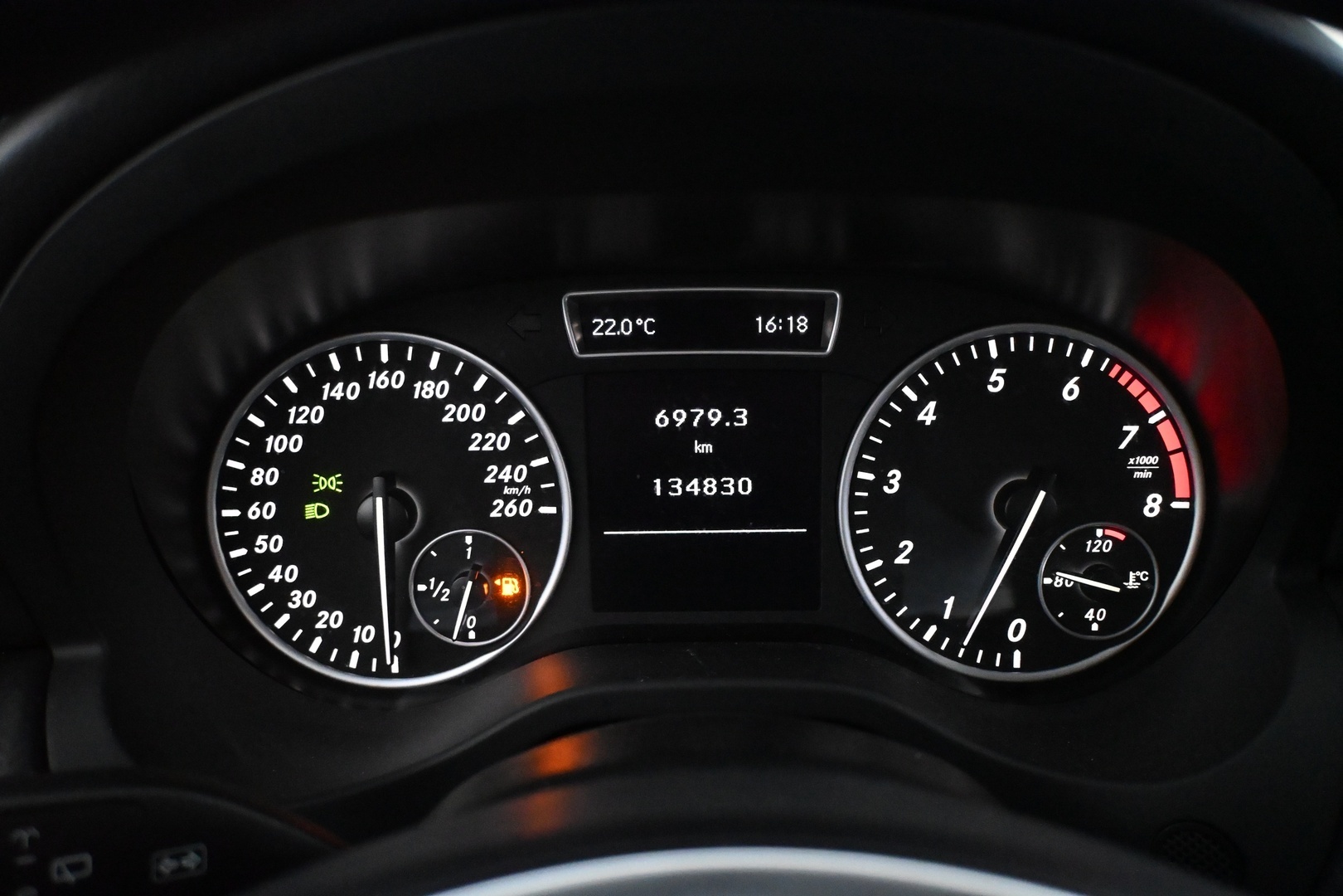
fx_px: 1119
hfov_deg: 61.9
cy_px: 448
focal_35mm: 30
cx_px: 672
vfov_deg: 43.6
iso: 8000
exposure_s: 1/60
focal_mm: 20
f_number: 3.8
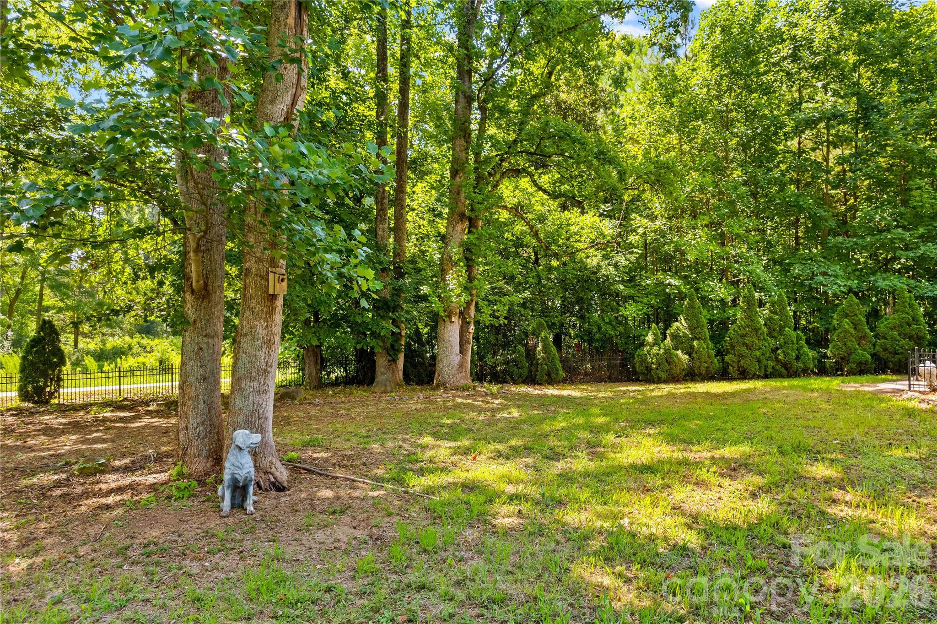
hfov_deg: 78.6
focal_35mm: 22
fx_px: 572
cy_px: 312
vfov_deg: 57.2
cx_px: 468
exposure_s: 1/100
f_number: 2.8
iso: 110
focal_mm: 8.38
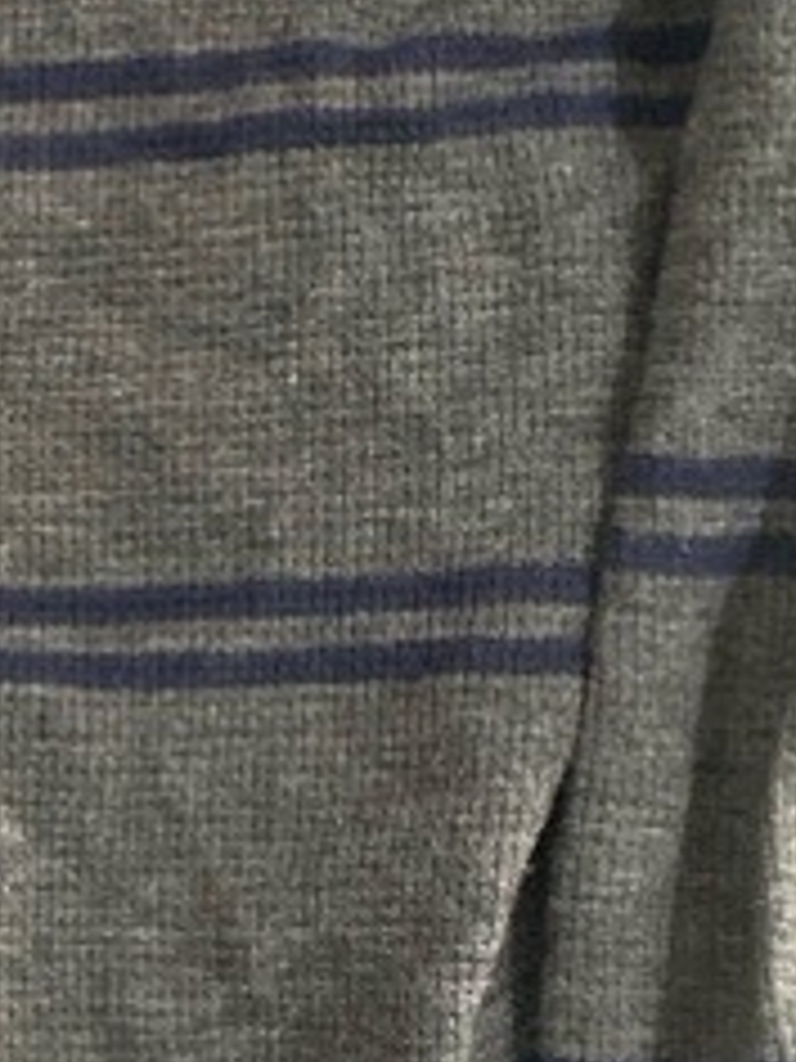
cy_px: 387
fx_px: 3373
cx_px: -706
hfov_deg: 12.2
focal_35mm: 110
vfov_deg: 17.9
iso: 800
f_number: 1.8
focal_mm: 4.25
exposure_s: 1/25
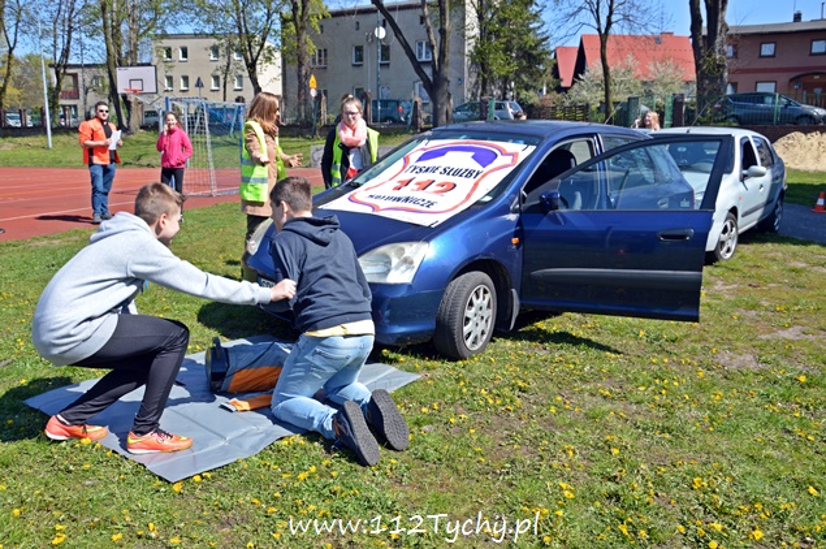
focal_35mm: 32
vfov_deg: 41.6
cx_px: 413
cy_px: 274
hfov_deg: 59.5
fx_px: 722
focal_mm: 21
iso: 100
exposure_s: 1/250
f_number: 8
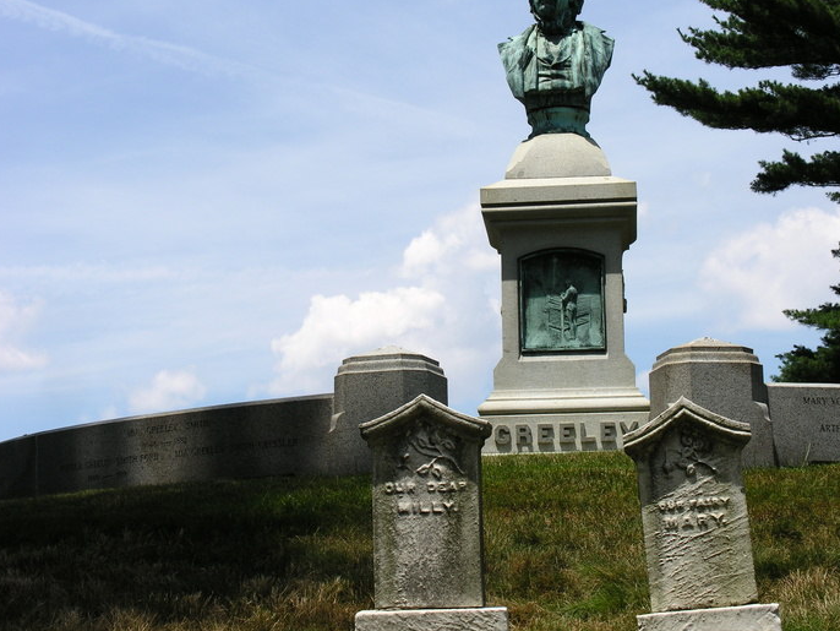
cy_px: 290
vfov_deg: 16.4
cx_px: 452
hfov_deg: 21.8
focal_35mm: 90
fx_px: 2185
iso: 50
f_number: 7.6
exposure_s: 1/210
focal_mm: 19.8
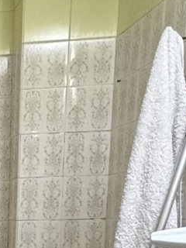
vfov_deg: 21.0
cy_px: 327
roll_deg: +2.3
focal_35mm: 84
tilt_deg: -9.7
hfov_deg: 14.9
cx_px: -164
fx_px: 602
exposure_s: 1/50
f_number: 2.2
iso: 320
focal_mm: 2.22
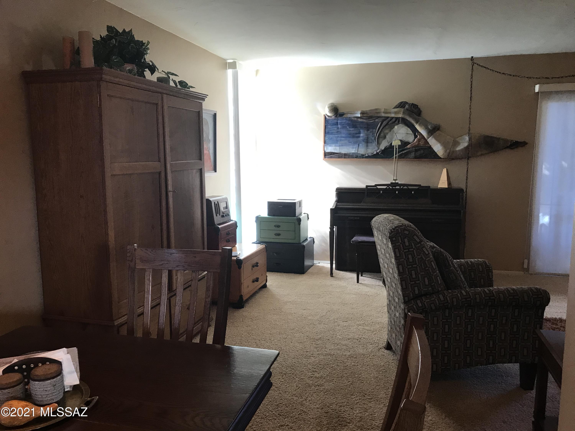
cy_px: 216
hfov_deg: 63.4
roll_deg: +0.5
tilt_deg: -8.3
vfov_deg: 49.7
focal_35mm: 28
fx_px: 465
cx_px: 288
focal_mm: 3.99
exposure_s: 1/30
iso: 32
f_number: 1.8
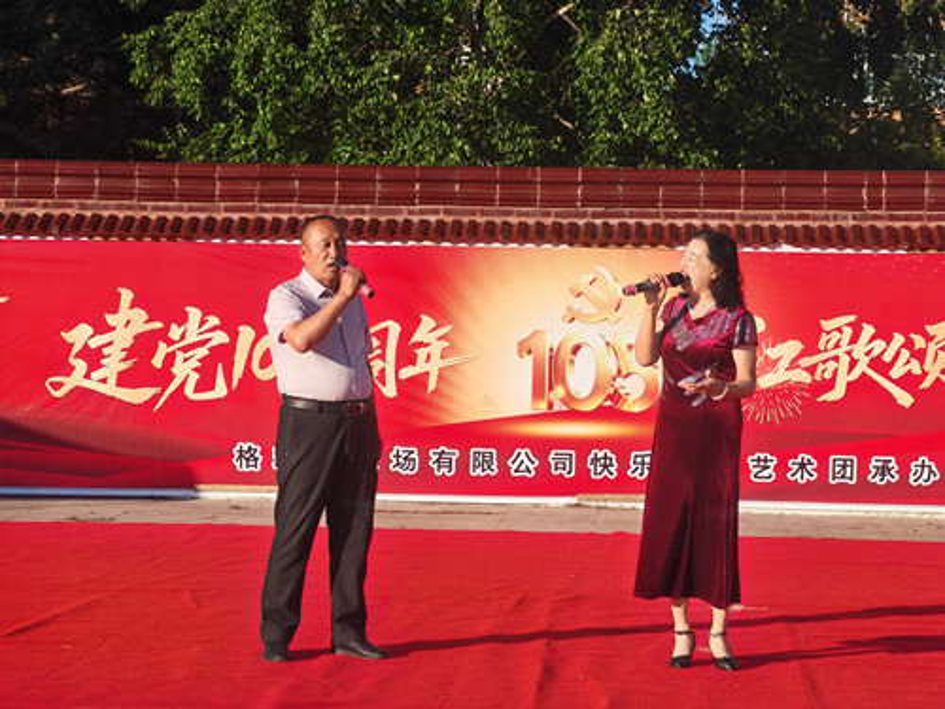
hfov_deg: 19.8
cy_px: 354
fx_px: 2703
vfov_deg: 14.9
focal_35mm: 99
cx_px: 472
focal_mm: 8.67
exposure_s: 1/560
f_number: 2.4
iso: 50
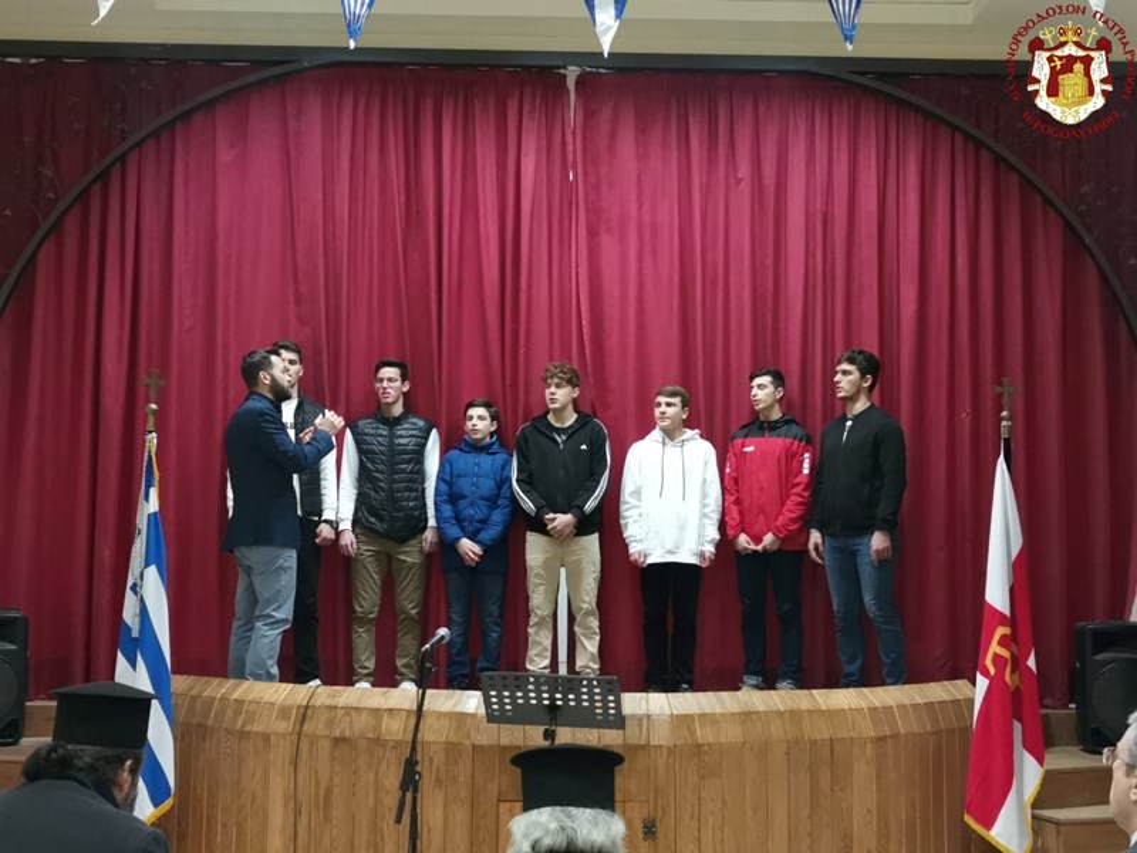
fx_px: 1609
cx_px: 568
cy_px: 426
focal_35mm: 49
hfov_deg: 38.9
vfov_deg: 29.7
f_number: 1.6
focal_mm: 5.56
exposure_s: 1/50
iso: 400
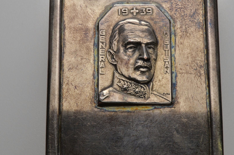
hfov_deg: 27.4
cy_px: 73
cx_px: 132
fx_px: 480
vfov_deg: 18.3
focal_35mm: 74
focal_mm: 32
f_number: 14
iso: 400
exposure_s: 1/200
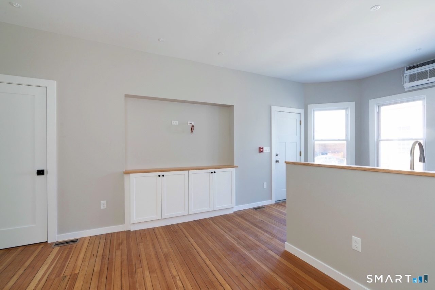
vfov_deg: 73.7
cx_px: 218
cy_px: 145
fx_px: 193
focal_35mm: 16
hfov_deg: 96.7
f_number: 11
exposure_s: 1/4
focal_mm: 16
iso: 250
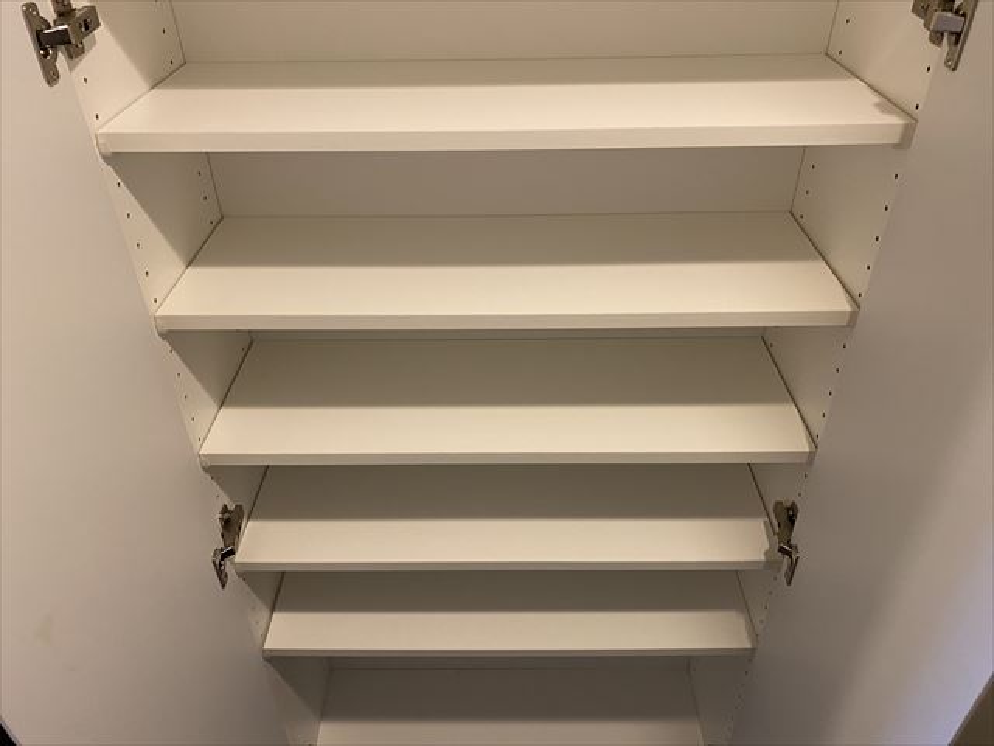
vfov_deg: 53.1
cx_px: 497
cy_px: 373
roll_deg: +1.5
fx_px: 747
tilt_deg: -36.1
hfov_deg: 67.3
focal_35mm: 26
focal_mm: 4.25
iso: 160
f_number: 1.8
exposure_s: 1/50
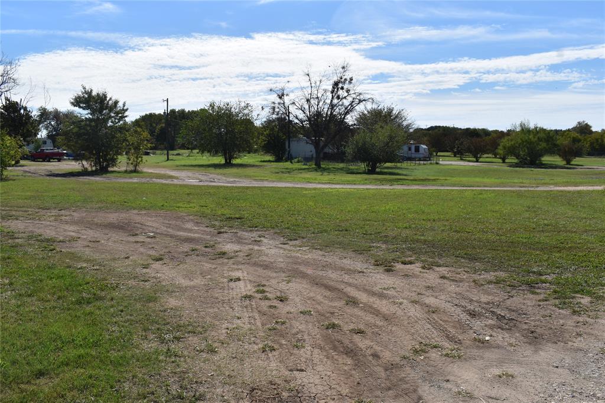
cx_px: 302
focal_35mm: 33
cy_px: 202
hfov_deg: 57.2
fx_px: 554
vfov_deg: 39.9
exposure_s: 1/400
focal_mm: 22
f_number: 10
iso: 100
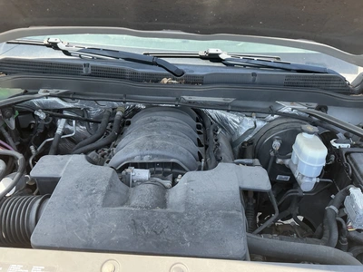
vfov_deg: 49.7
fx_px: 294
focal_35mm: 28
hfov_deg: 63.4
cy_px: 136
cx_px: 182
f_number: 1.8
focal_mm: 3
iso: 32
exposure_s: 1/172
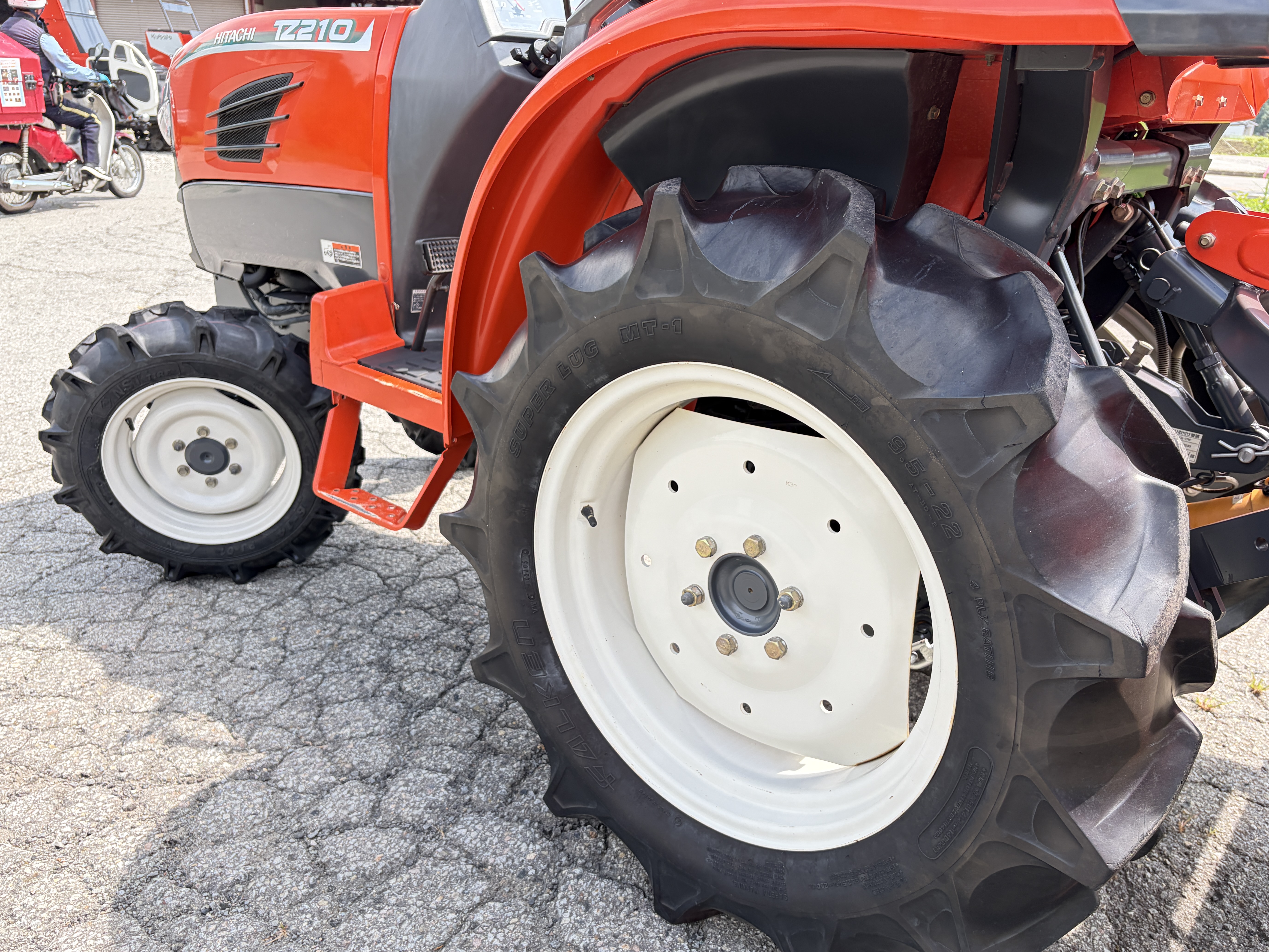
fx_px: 990
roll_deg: -2.0
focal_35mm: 27
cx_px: 640
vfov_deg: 51.3
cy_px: 488
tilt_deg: -20.9
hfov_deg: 65.3
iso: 50
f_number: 1.6
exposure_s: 1/417
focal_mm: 5.96
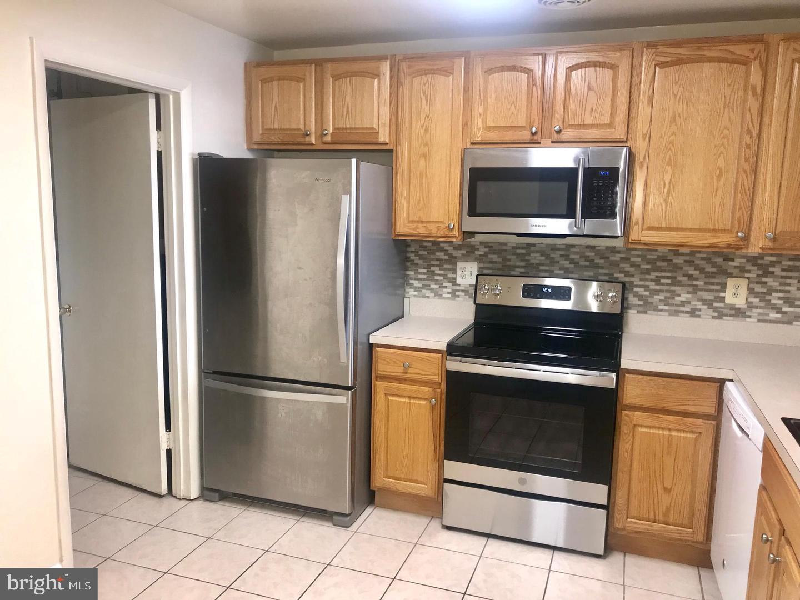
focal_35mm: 28
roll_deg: -1.1
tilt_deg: -7.7
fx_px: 647
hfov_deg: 63.4
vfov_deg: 49.7
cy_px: 300
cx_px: 400
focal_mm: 3.99
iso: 32
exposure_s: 1/30
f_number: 1.8
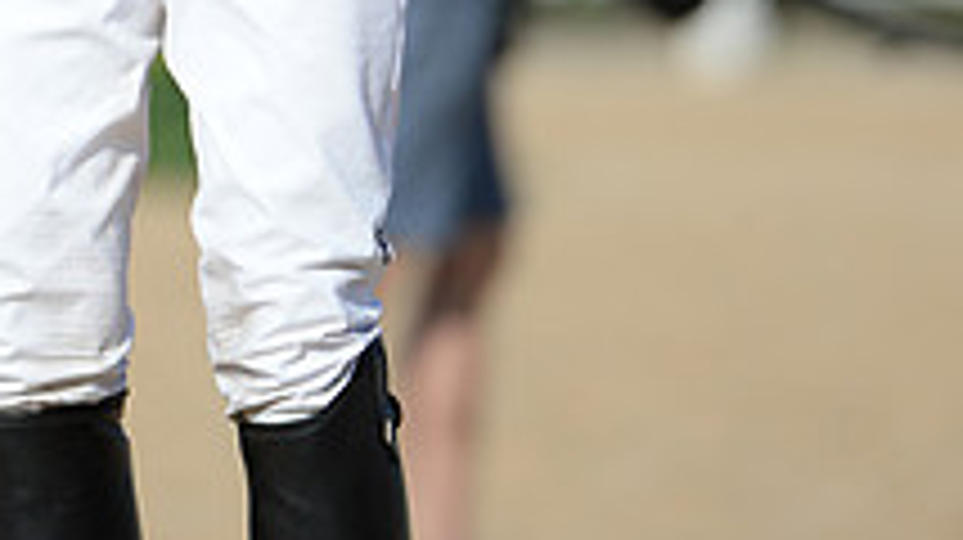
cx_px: 104
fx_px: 28960
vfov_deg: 1.1
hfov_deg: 1.9
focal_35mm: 1135
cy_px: -693
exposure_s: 1/1250
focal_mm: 400
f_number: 5.6
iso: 250
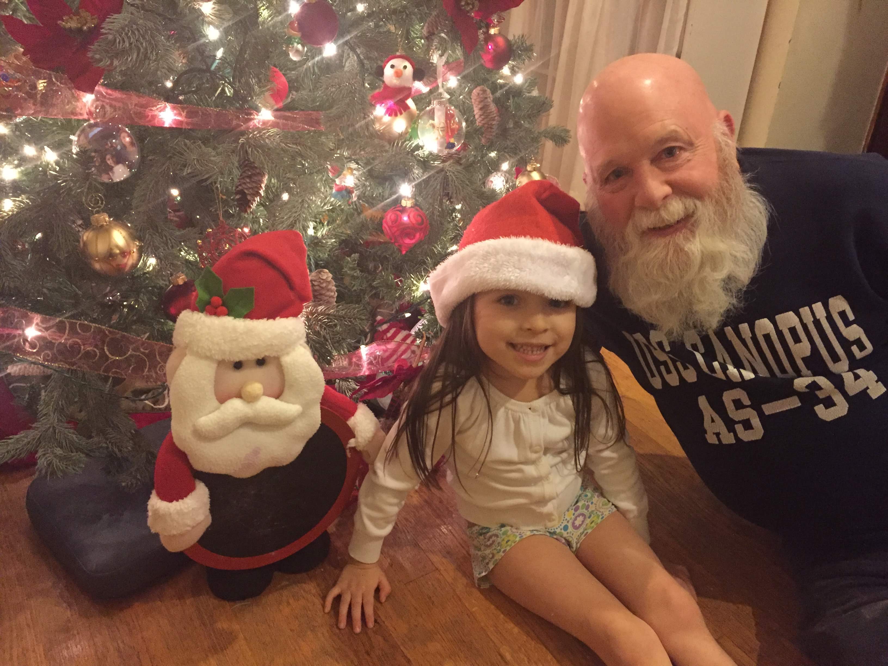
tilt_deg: -31.0
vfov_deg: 48.2
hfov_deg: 61.7
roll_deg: -3.6
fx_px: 744
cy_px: 333
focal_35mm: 29
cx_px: 444
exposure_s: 1/15
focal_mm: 4.15
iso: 400
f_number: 2.2
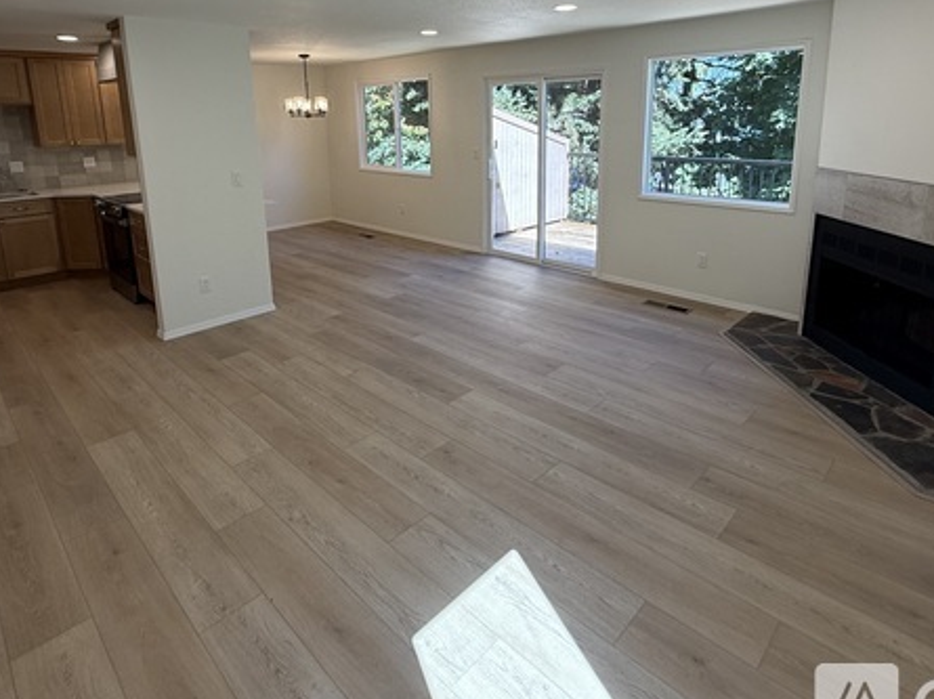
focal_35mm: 21
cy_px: 223
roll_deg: +1.1
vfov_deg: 61.5
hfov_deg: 79.0
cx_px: 454
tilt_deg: -9.6
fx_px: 566
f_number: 2.2
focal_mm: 2.22
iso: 64
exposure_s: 1/153
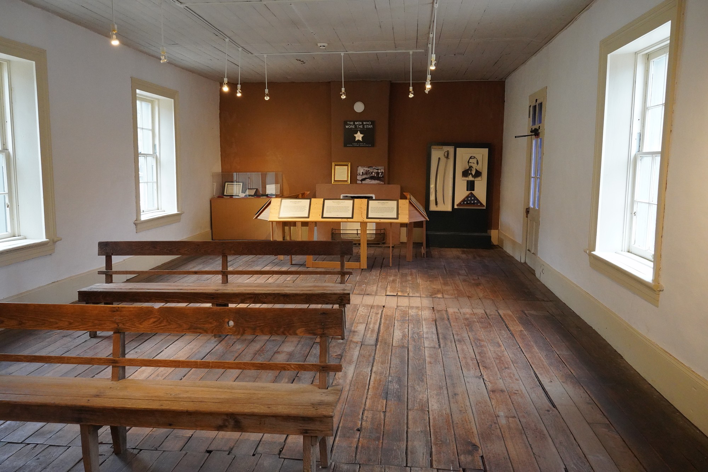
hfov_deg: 65.5
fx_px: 551
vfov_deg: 46.4
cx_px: 354
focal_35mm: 28
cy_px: 236
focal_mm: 28
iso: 8000
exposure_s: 1/100
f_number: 8
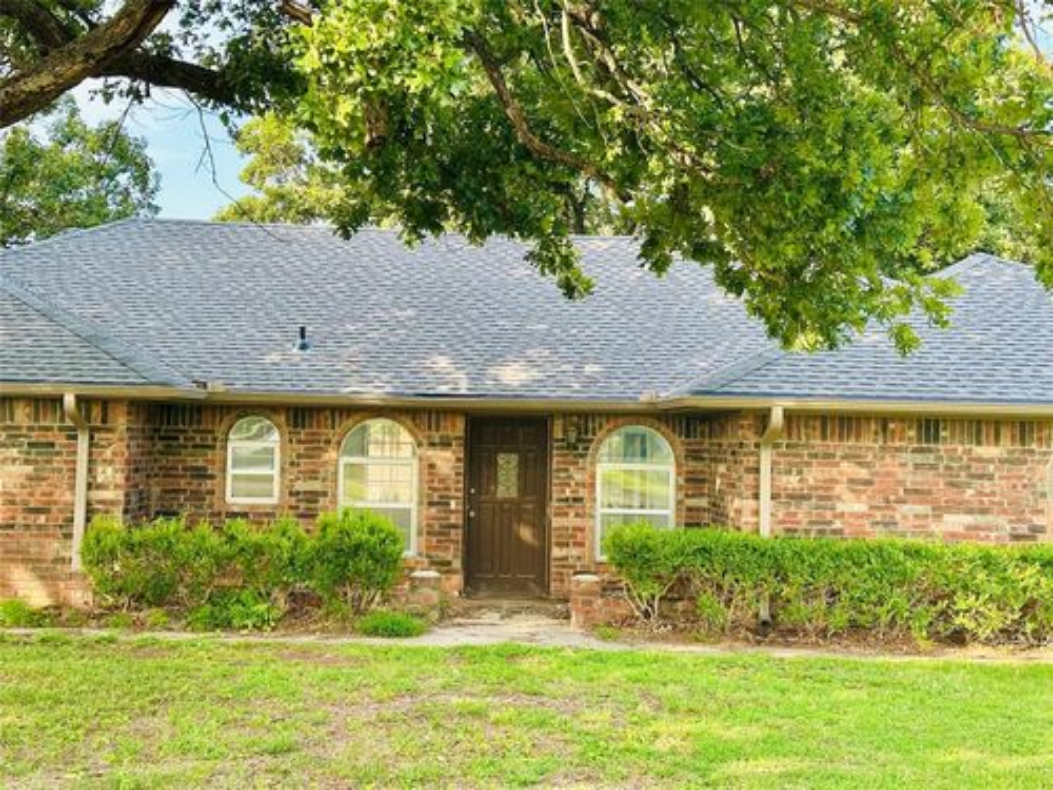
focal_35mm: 48
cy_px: 395
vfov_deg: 30.3
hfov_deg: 39.7
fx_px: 1460
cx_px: 526
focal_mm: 6.86
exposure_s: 1/319
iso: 64
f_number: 1.78
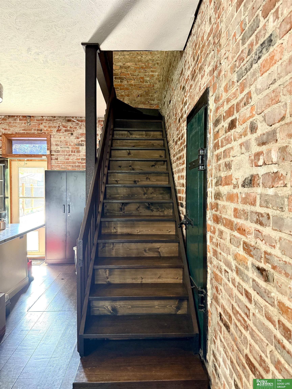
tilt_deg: -1.1
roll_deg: +0.1
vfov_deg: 71.6
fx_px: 270
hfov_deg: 56.8
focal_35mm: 24
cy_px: 194
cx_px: 146
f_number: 1.78
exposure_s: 1/60
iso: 500
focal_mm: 6.76
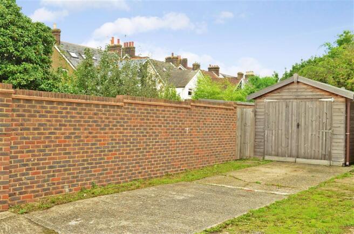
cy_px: 117
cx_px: 177
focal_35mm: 39
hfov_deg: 49.7
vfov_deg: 34.0
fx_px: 383
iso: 200
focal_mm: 26
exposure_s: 1/15
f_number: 14
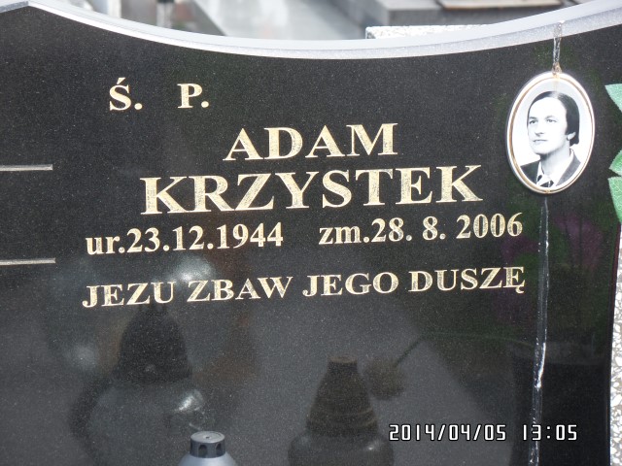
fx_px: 2534
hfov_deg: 14.0
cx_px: 311
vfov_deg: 10.5
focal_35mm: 141
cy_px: 233
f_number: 4.2
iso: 100
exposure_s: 1/180
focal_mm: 25.2
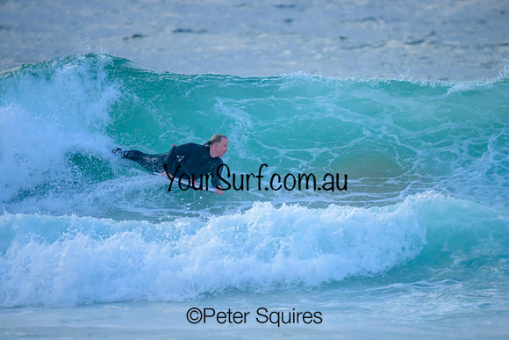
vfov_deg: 1.7
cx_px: 247
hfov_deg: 2.5
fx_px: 11625
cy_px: 165
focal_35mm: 822
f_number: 6.3
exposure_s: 1/2000
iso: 2200
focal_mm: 800
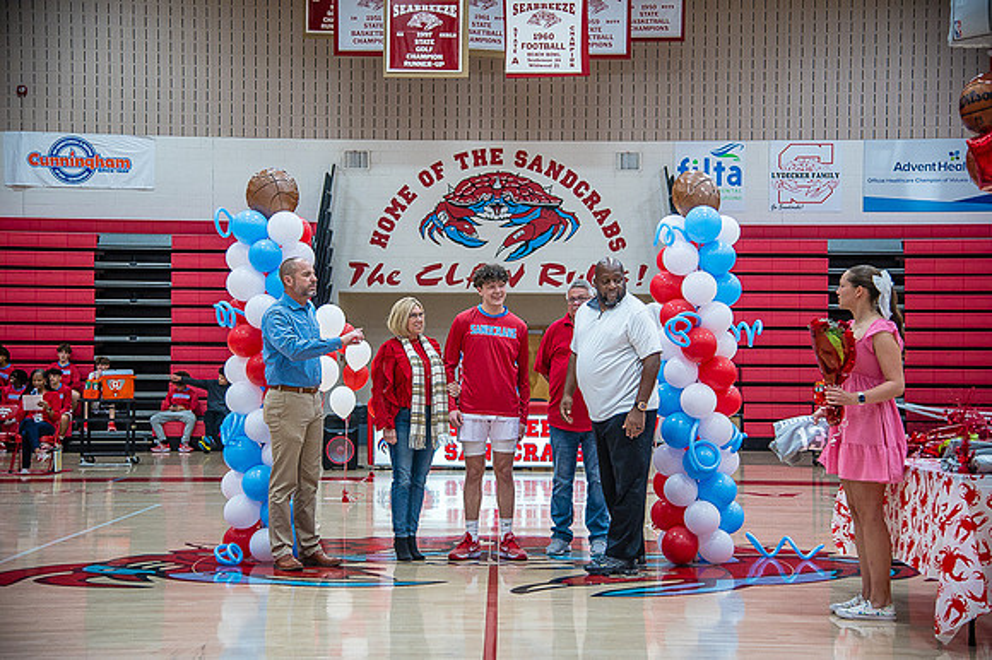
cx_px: 496
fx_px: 1597
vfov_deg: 23.4
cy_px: 330
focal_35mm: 58
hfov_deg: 34.5
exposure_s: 1/320
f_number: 4
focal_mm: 58
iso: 2000
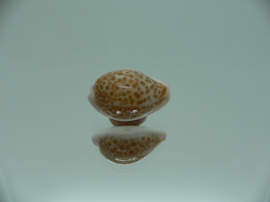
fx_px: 273
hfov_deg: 52.6
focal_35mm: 35
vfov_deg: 40.7
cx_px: 135
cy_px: 101
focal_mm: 4.6
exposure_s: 1/60
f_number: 2.8
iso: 80
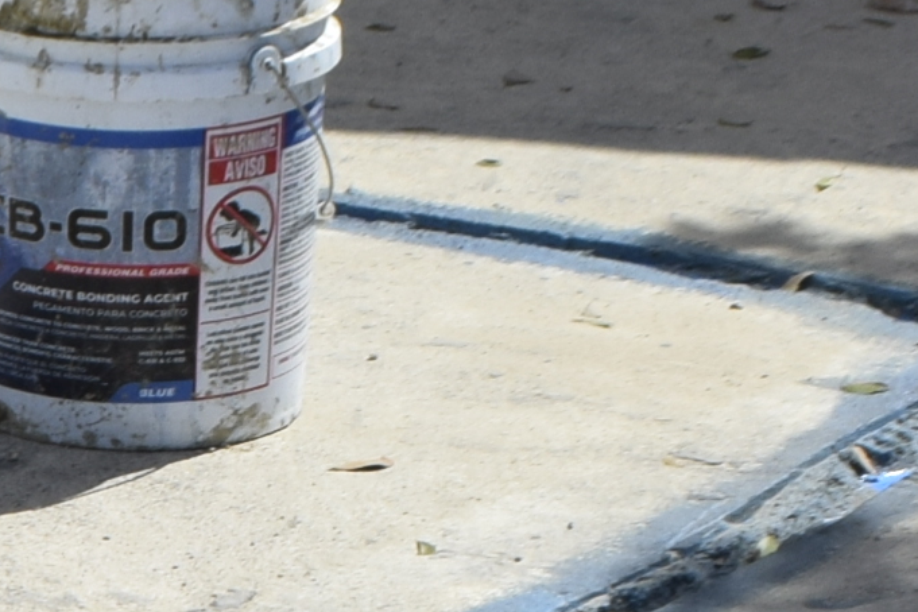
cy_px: 373
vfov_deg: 4.8
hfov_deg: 7.0
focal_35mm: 287
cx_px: -586
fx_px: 7326
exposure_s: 1/500
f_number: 11
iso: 200
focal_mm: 29
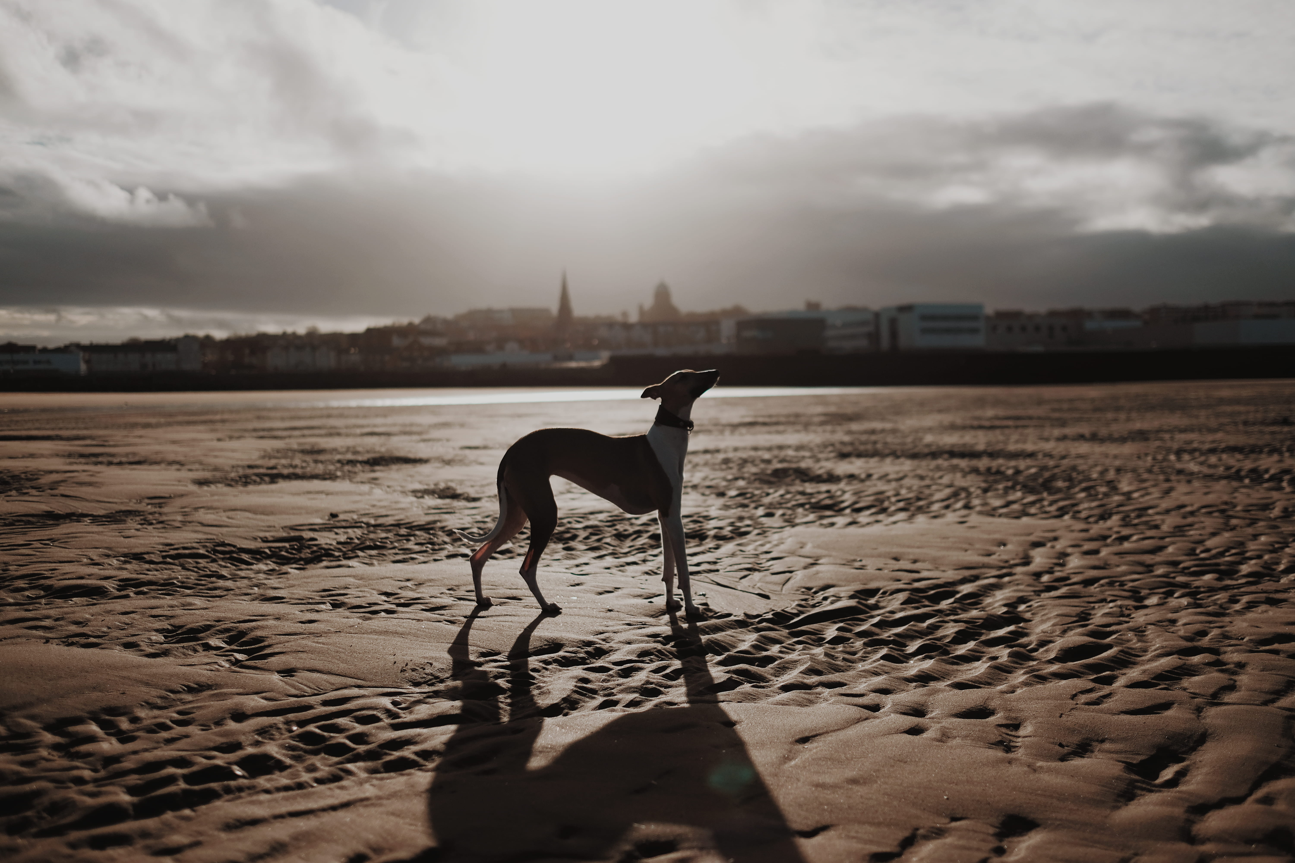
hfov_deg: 54.4
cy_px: 432
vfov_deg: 37.9
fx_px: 1259
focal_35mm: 35
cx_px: 648
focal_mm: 23
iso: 200
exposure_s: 1/32000
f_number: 1.6
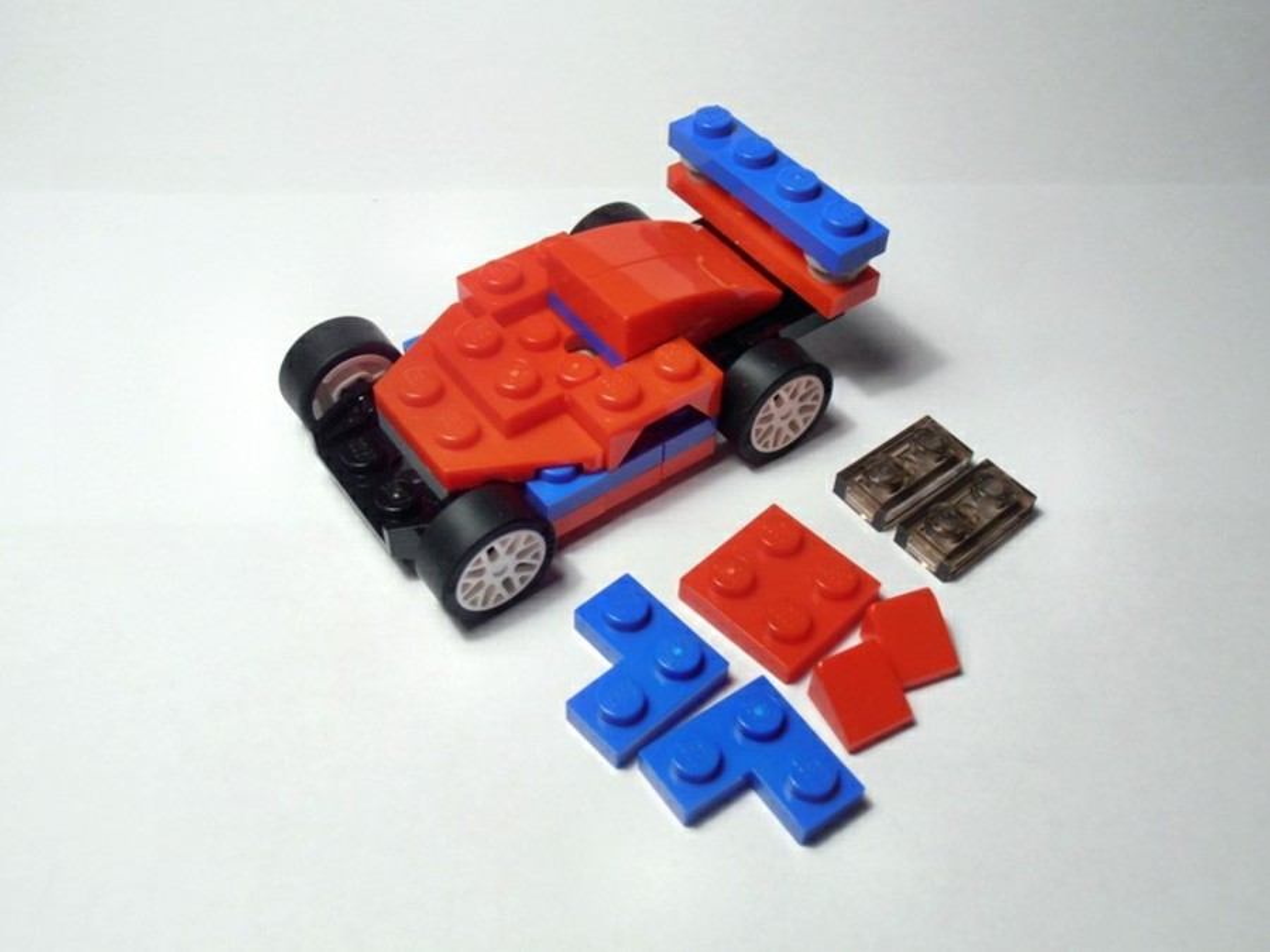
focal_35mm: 37
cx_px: 635
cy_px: 476
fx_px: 1357
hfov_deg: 50.1
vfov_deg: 38.7
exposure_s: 1/50
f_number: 3.9
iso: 80
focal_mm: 6.61
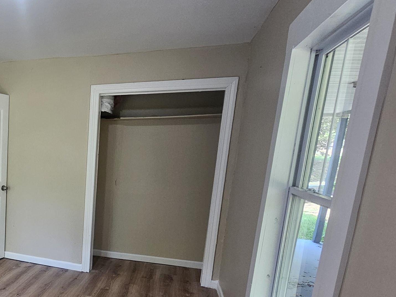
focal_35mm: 28
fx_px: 320
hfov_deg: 52.9
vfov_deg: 48.2
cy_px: 217
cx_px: 17
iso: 250
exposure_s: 1/60
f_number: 2.2
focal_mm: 2.2
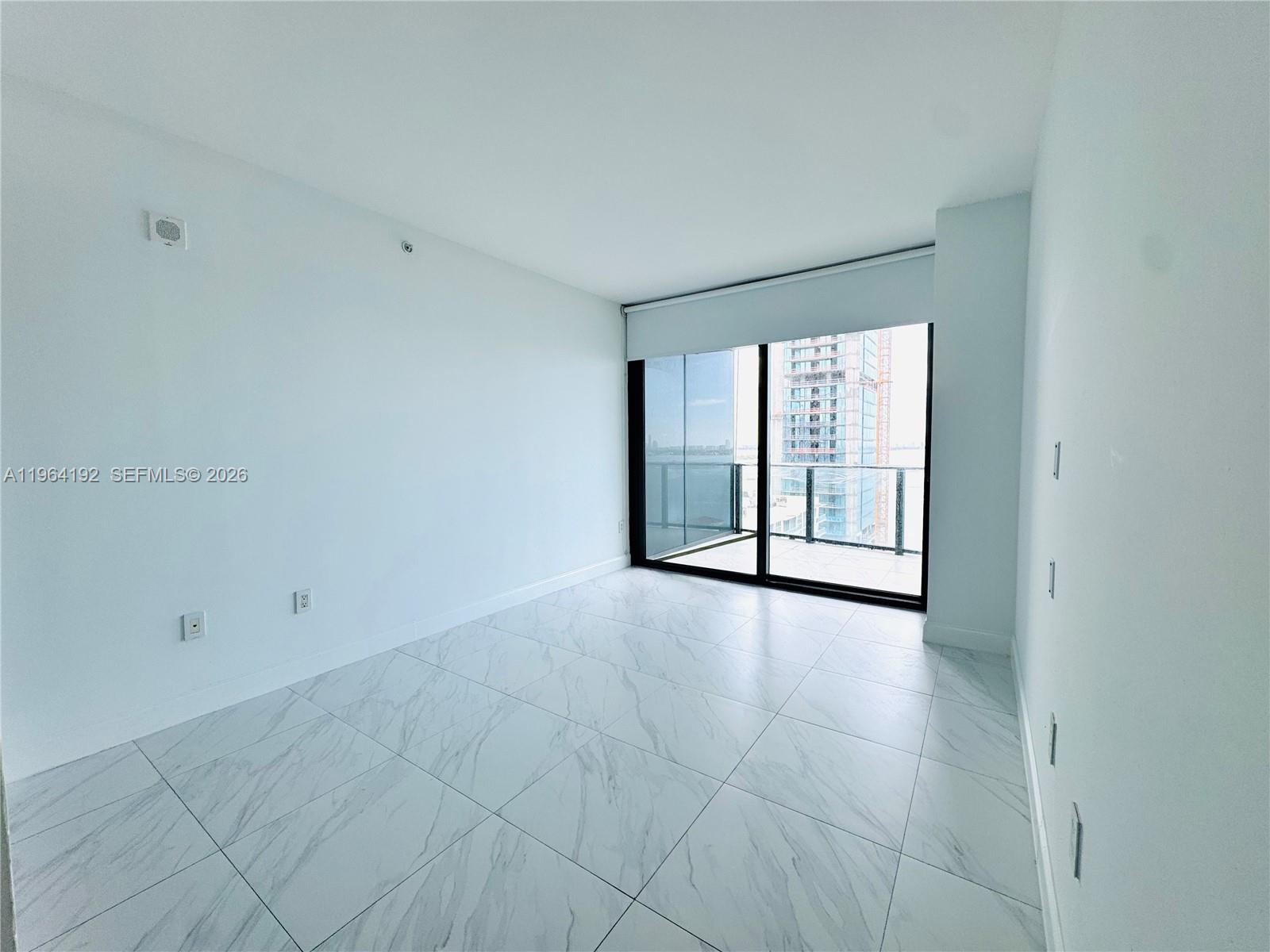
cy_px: 476
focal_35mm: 14
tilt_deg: -4.0
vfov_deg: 85.7
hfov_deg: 102.1
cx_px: 635
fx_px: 514
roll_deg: +0.5
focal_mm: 2.22
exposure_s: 1/359
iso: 40
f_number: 2.2
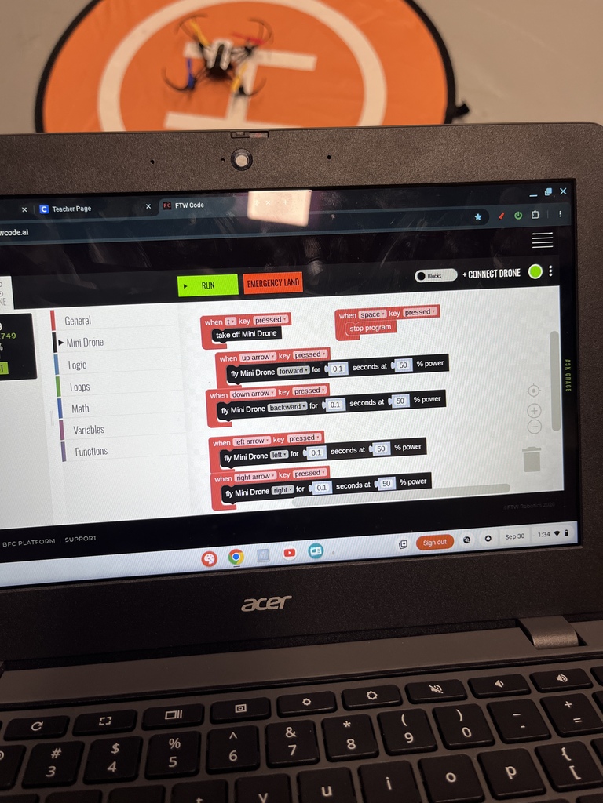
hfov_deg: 53.1
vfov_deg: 67.3
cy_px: 402
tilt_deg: -71.2
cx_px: 302
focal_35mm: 26
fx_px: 604
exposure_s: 1/60
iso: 64
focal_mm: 5.1
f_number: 1.6
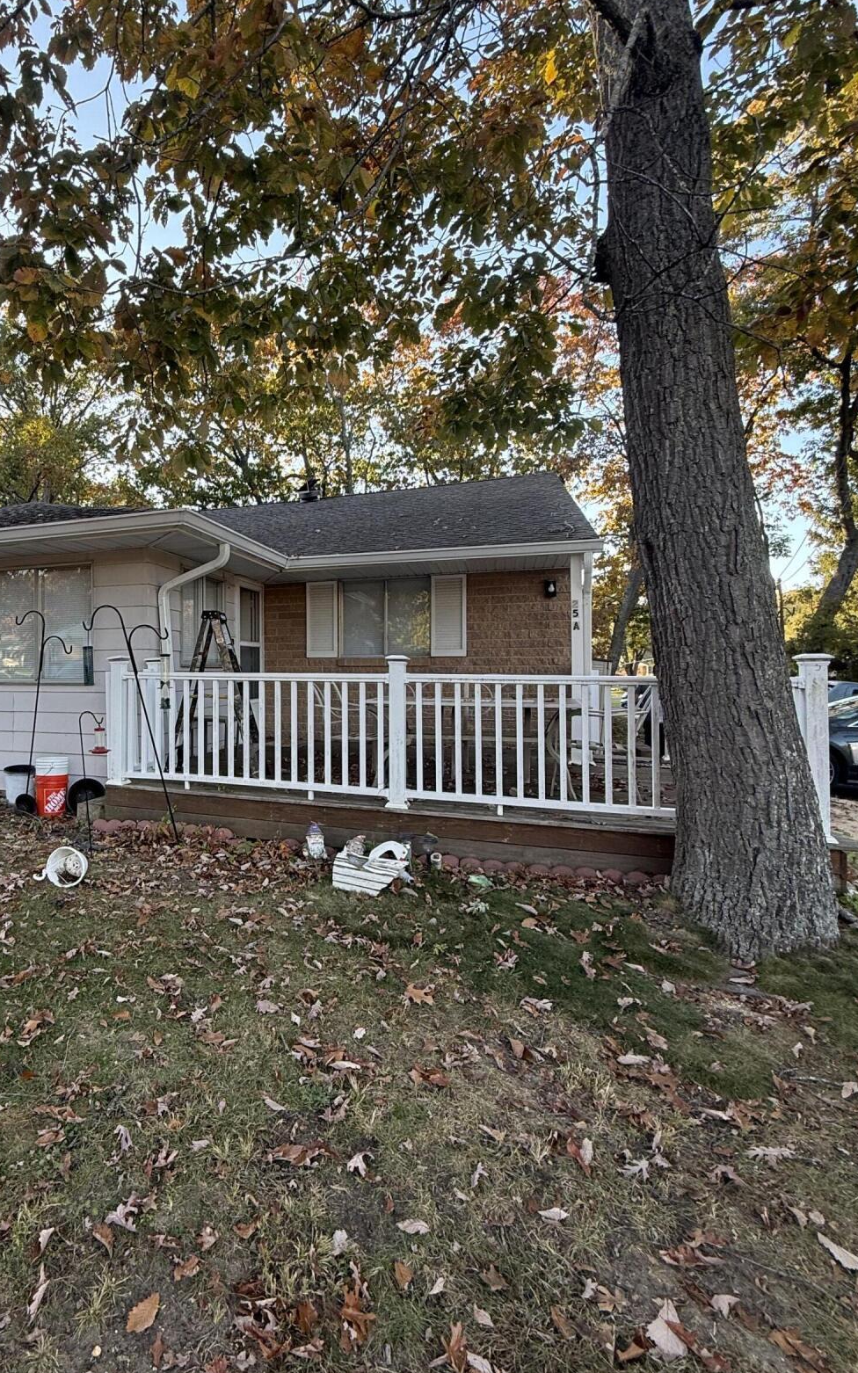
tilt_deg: +0.6
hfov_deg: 59.0
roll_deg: +0.3
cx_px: 218
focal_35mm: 19
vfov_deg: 88.0
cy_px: 672
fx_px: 711
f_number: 2.2
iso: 64
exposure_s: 1/157
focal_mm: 2.22
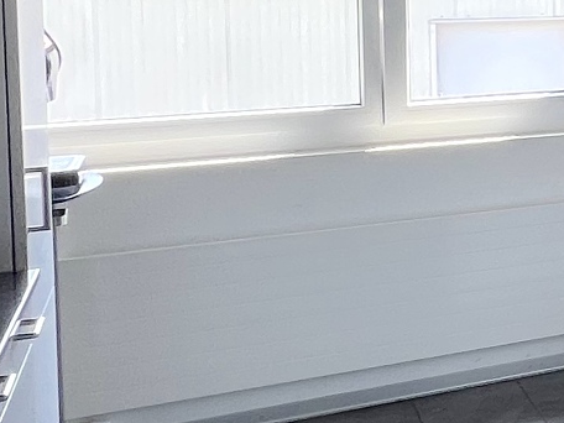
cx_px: 1320
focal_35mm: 73
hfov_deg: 15.5
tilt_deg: -2.2
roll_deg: +0.0
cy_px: 0
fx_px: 1189
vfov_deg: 19.6
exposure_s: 1/99
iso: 32
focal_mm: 1.57
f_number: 1.8
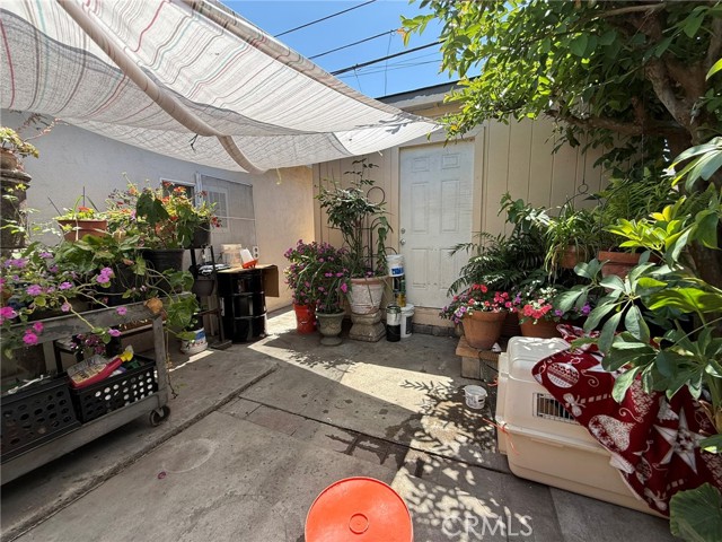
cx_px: 361
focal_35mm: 14
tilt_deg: -6.5
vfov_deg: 85.7
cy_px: 271
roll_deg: +1.4
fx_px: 292
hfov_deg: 102.1
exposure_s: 1/370
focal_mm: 2.22
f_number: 2.2
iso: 50
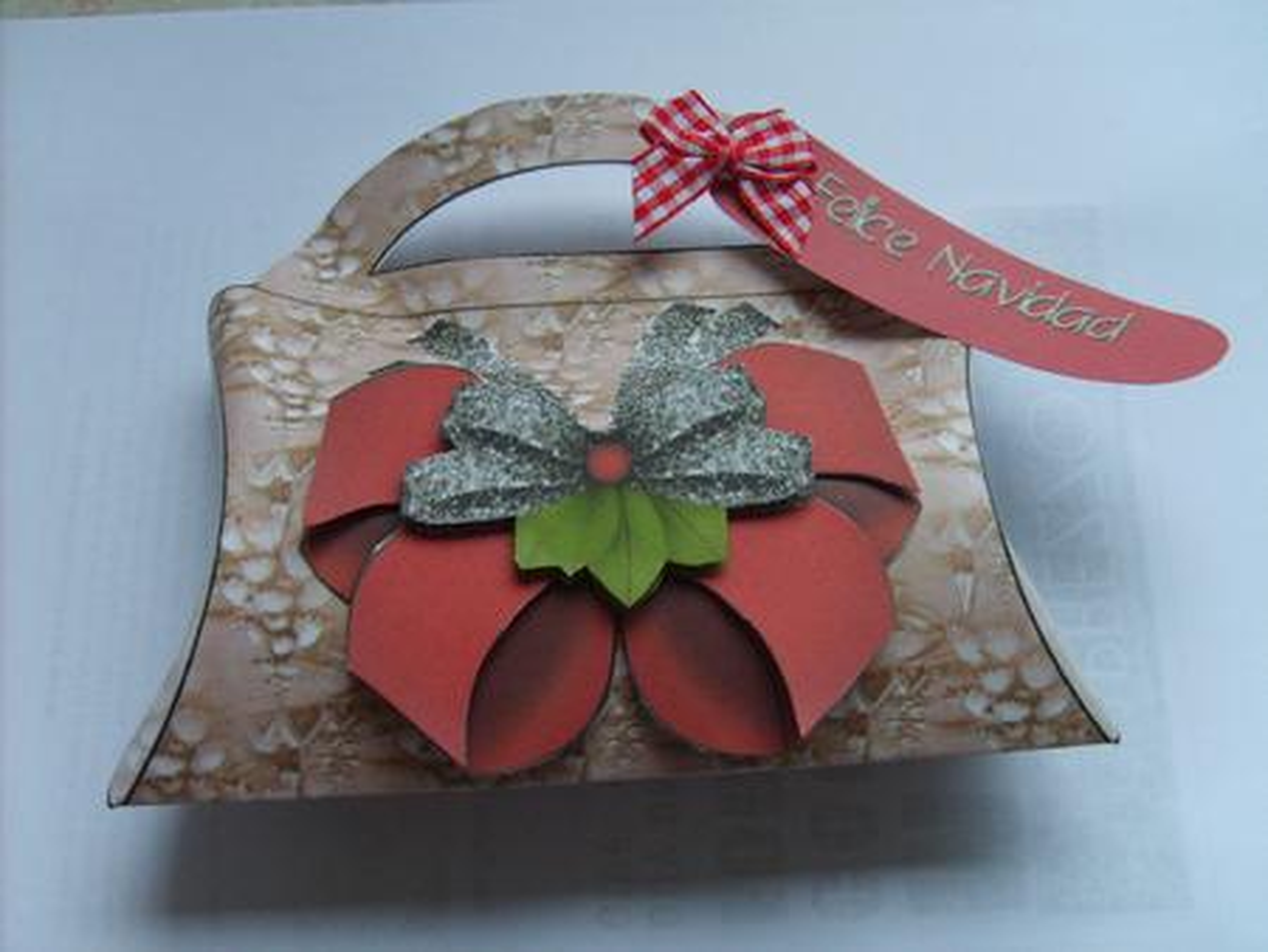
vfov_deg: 40.7
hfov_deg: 52.6
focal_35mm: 35
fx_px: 1283
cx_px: 634
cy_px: 476
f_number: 2.8
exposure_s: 1/30
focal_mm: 5.8
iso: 140
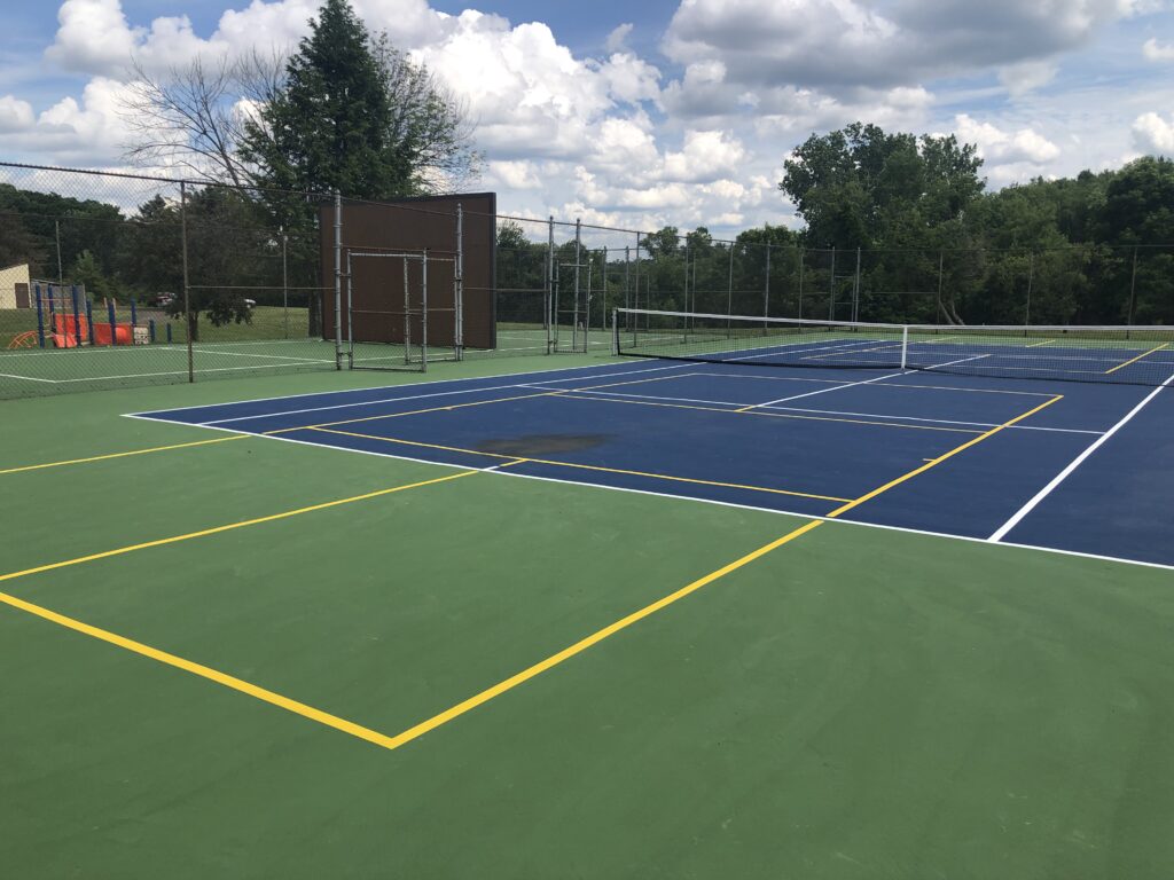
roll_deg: -0.2
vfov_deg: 49.7
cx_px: 587
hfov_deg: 63.4
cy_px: 440
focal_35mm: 28
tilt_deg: -10.3
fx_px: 950
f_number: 1.8
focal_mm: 4
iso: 20
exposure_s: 1/1845
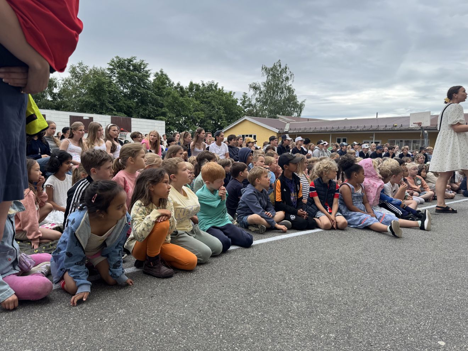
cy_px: 176
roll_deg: -1.4
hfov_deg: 71.6
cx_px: 234
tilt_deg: -4.1
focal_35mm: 24
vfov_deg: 56.8
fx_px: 324
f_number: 1.78
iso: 80
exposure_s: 1/938
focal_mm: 6.76
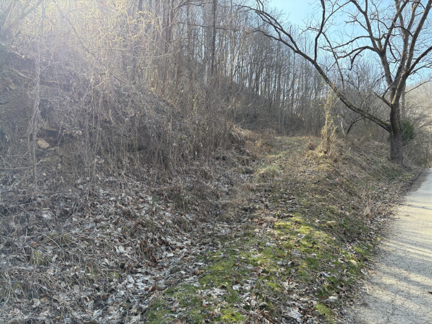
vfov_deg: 53.0
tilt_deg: +4.3
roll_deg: -0.5
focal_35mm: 26
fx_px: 324
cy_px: 162
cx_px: 216
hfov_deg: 67.3
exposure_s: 1/496
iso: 64
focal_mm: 5.96
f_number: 1.6
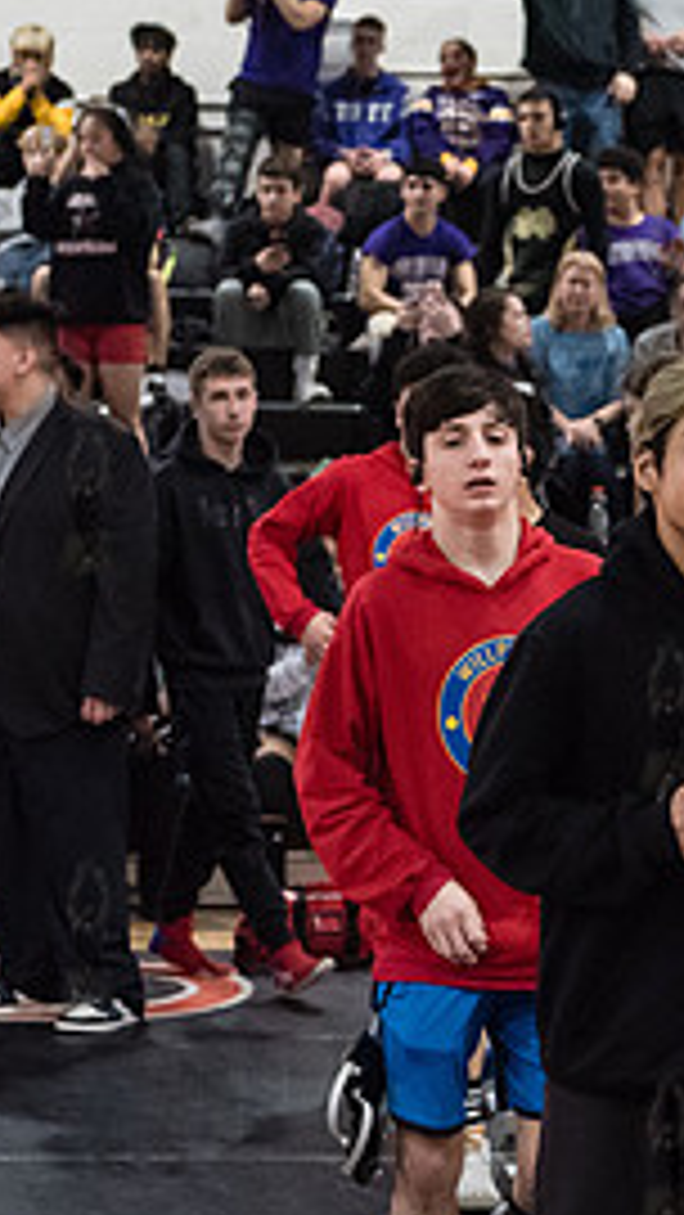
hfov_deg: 11.1
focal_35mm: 108
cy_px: 713
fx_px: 3480
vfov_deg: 19.8
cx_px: 666
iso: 8000
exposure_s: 1/320
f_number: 3.2
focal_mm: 48
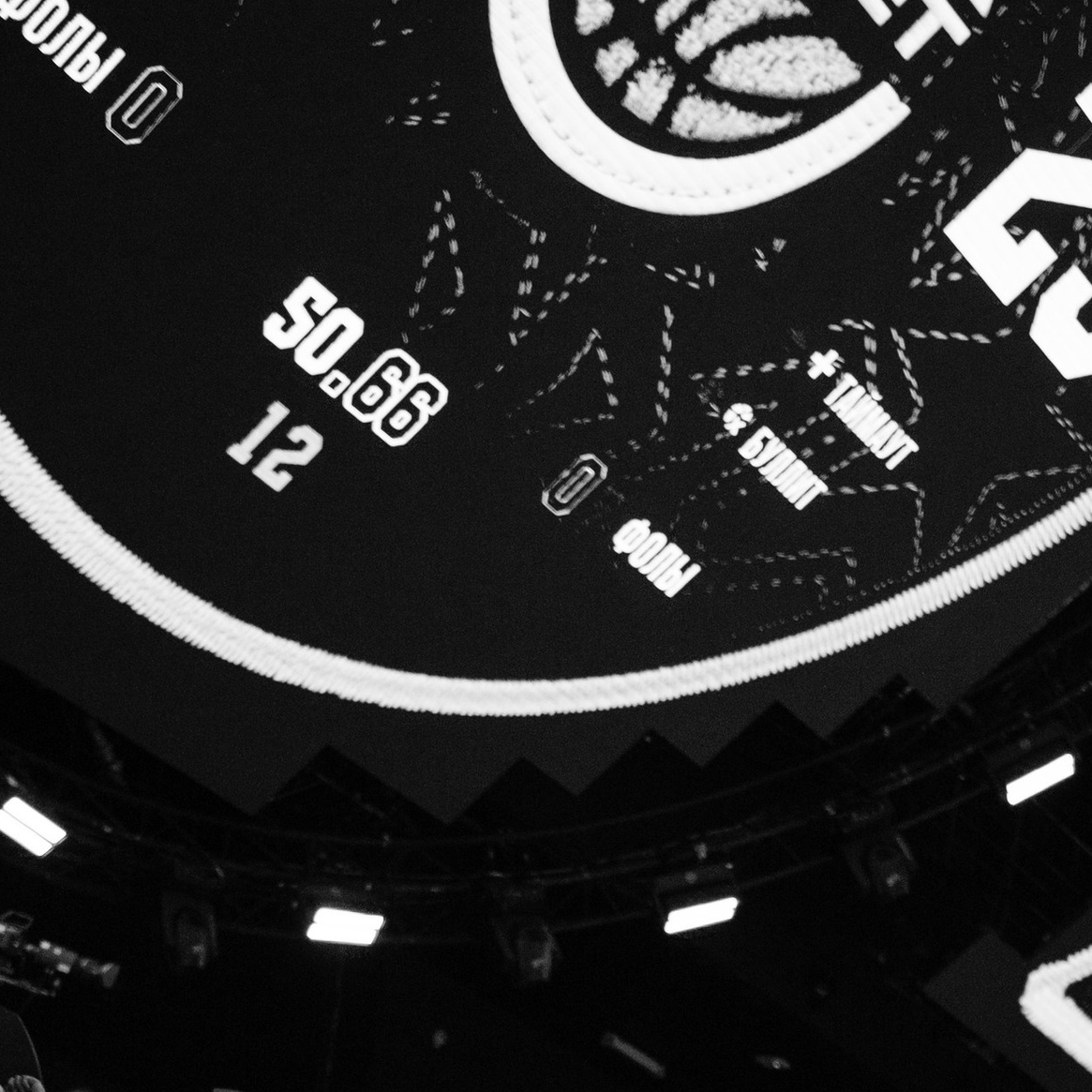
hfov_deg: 17.7
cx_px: 572
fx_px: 3498
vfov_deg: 16.1
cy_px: 1697
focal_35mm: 98
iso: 320
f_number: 1.4
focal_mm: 35
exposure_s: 1/800
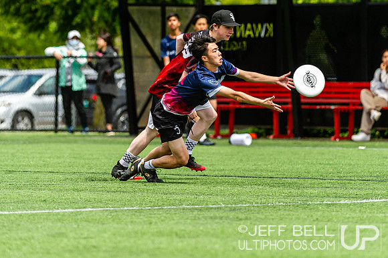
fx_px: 3754
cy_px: 71
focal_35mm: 349
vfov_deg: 3.9
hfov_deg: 5.9
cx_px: 194
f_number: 4
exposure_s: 1/1600
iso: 280
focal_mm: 240
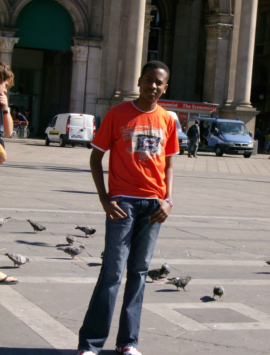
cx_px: 135
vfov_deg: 19.5
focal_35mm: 100
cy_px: 178
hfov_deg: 14.9
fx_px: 1031
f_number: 7.5
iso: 100
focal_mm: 16.6
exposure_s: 1/220
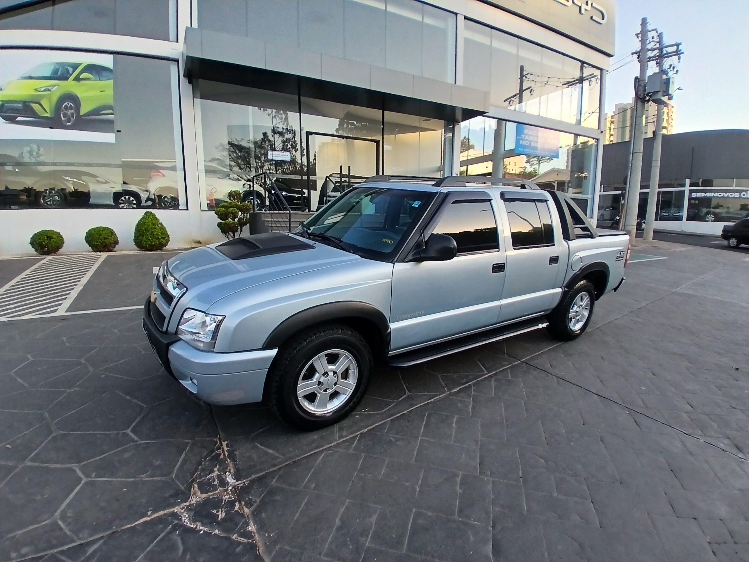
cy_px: 281
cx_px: 374
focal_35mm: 17
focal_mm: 1.4
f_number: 2.2
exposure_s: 1/183
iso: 50
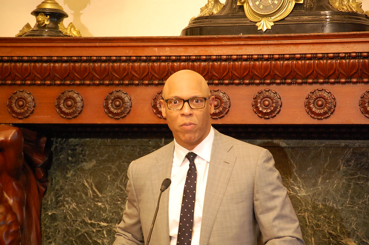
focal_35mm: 158
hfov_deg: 13.1
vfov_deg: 8.7
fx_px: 1613
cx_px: 184
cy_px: 122
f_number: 5.6
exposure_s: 1/13
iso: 1600
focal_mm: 105
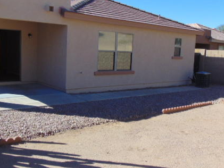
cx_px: 110
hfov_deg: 49.0
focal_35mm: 38
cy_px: 79
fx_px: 246
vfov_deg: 37.7
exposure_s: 1/200
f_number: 7.7
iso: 80
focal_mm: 4.5
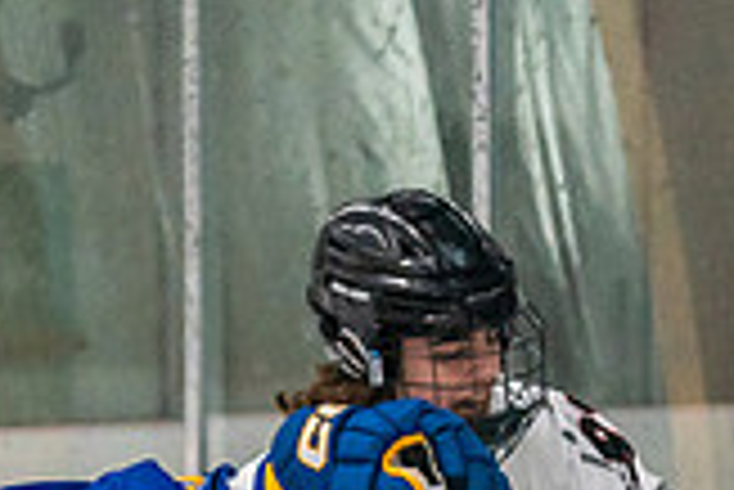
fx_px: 6734
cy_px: 568
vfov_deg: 4.2
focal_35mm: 330
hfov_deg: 6.2
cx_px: 95
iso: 3200
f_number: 2.8
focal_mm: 70
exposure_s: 1/1250
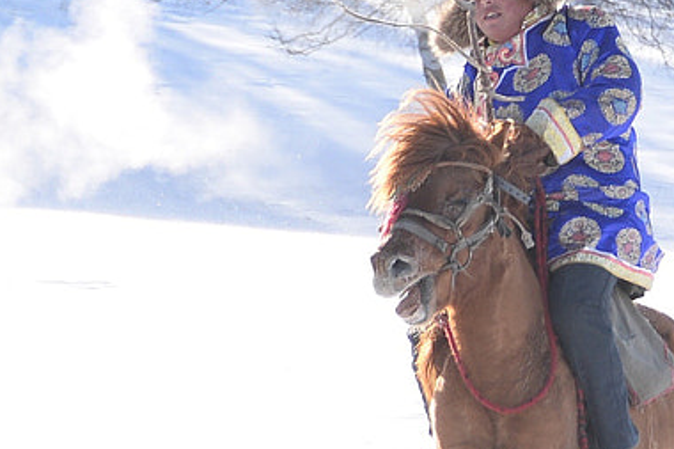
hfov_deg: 4.7
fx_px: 8271
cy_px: 245
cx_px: 319
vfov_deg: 3.1
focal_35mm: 442
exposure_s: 1/500
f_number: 5.6
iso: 200
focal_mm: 105
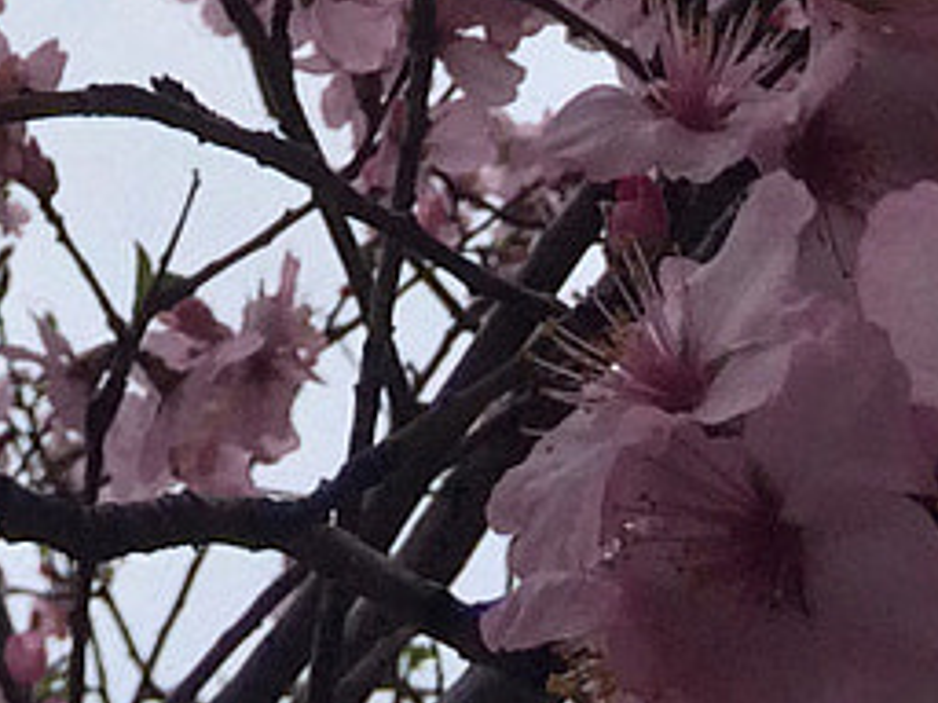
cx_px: 37
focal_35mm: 181
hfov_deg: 10.8
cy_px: -1461
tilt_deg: +78.6
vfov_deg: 7.2
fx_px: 4905
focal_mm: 4.15
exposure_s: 1/354
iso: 32
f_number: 2.2
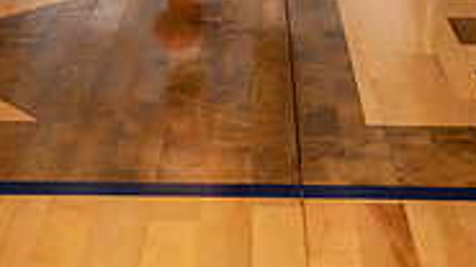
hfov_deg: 17.6
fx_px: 1540
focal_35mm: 122
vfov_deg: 9.2
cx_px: 237
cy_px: -306
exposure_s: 1/320
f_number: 6.3
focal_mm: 48
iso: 800
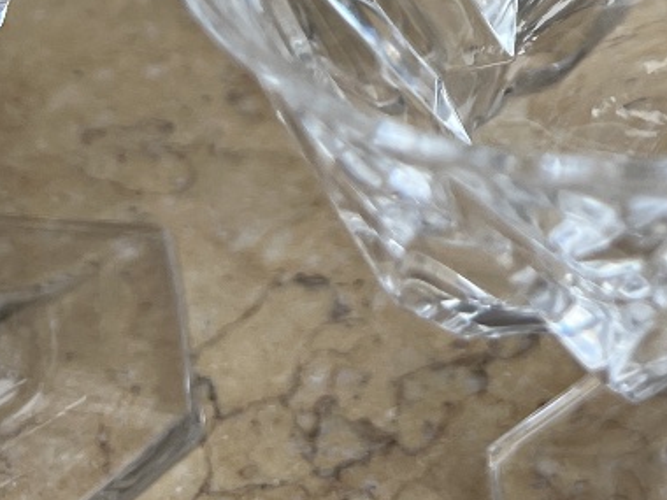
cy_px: -153
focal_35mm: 82
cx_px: 906
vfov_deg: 16.9
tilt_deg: -35.1
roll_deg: -0.1
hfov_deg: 21.2
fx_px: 1580
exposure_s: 1/427
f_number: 1.5
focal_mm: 5.7
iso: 50
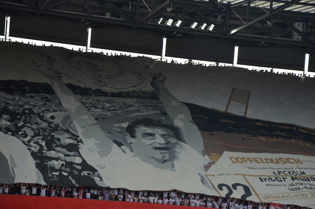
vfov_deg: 12.1
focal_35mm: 112
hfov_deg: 18.2
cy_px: 104
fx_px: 982
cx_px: 158
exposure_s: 1/500
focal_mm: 75
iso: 250
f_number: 5.6
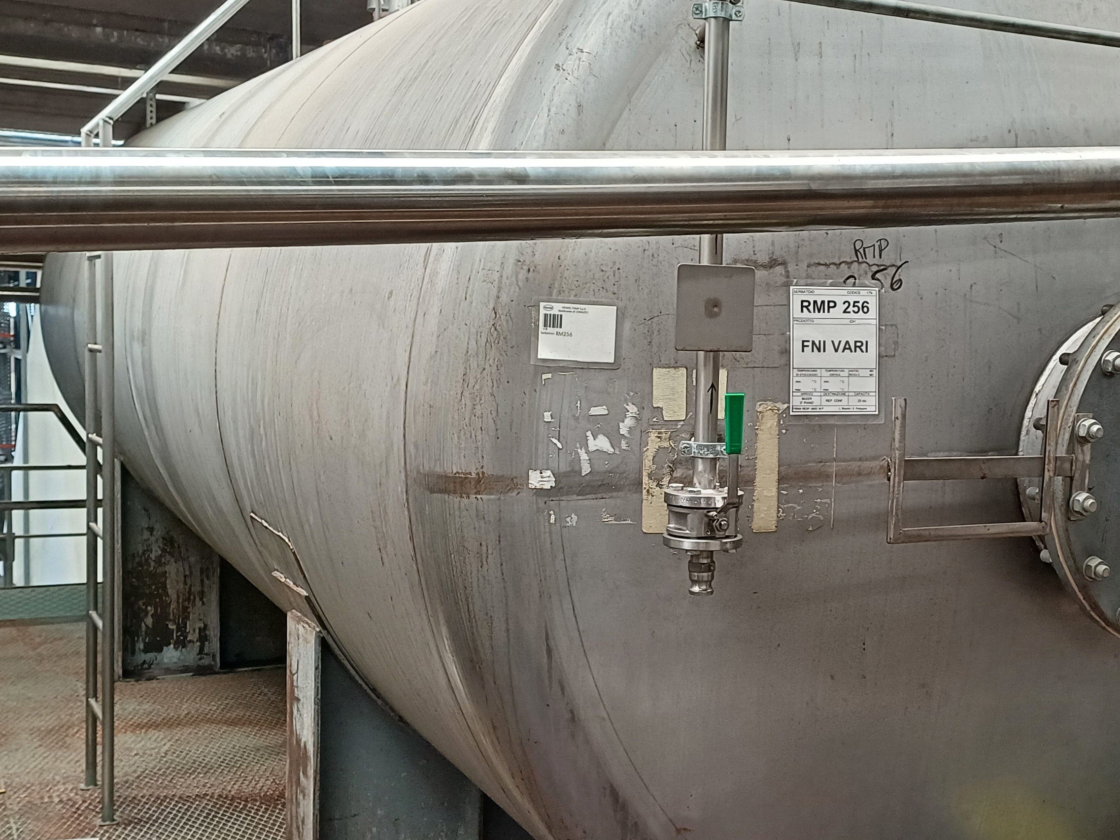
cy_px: 463
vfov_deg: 32.9
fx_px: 1424
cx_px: 718
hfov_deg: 42.5
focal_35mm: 44
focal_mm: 4.65
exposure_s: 1/50
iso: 400
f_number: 1.8
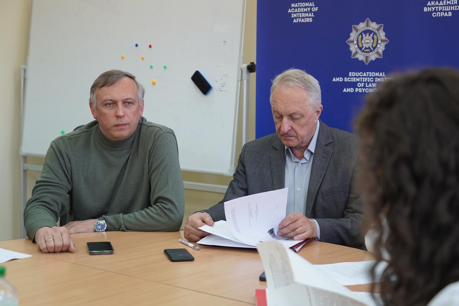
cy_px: 154
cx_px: 231
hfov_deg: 35.1
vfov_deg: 23.8
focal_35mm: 57
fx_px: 727
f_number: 4
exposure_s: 1/160
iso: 1000
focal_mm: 56
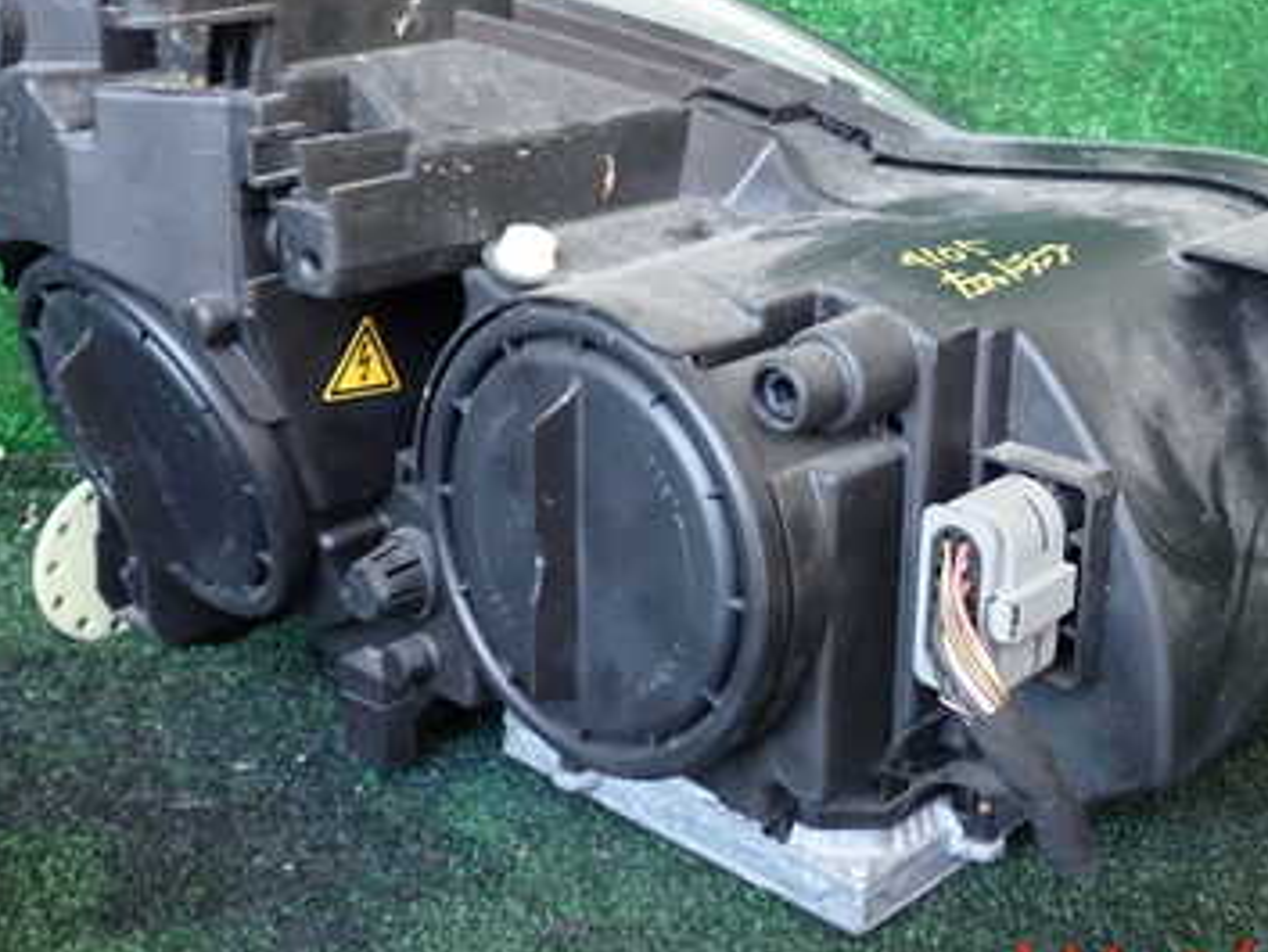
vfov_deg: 28.1
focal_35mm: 51
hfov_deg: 37.4
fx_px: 1869
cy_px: 216
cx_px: 751
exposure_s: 1/60
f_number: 2.3
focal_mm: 5.4
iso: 200
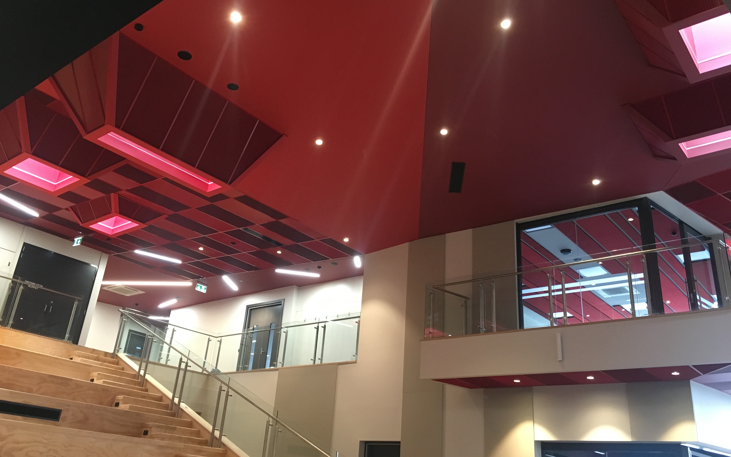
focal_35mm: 31
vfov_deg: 40.6
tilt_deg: +25.1
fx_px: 618
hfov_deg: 61.2
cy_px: 211
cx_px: 365
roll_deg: -4.3
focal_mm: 4.15
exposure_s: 1/33
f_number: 2.2
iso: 250
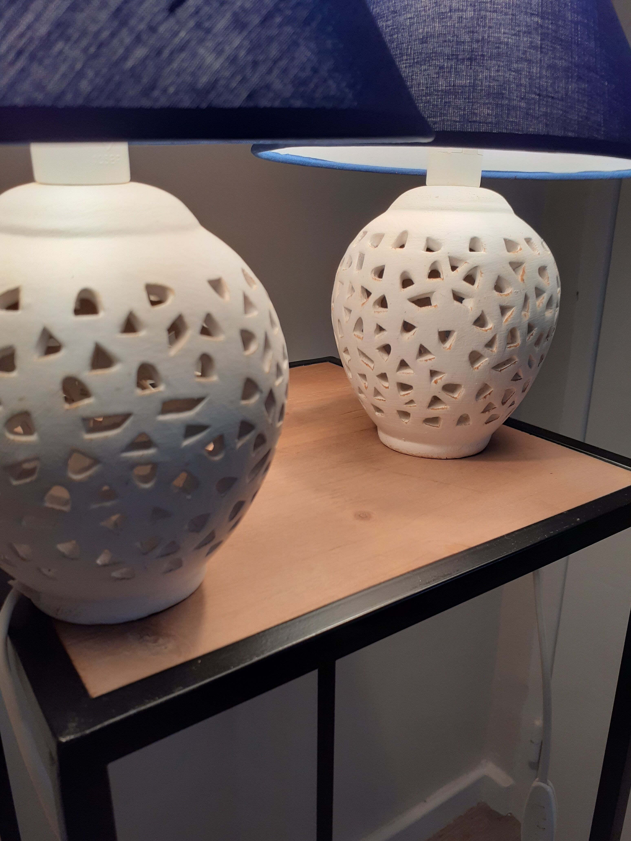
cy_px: 420
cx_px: 316
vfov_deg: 65.3
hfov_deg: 51.4
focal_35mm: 27
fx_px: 656
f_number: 1.9
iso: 40
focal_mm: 3.6
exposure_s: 1/100
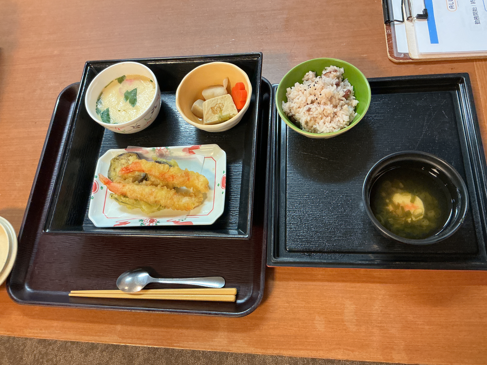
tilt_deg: -65.9
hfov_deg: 61.7
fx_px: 408
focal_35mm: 29
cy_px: 182
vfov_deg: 48.2
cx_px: 244
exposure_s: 1/50
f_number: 1.8
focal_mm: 3
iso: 160
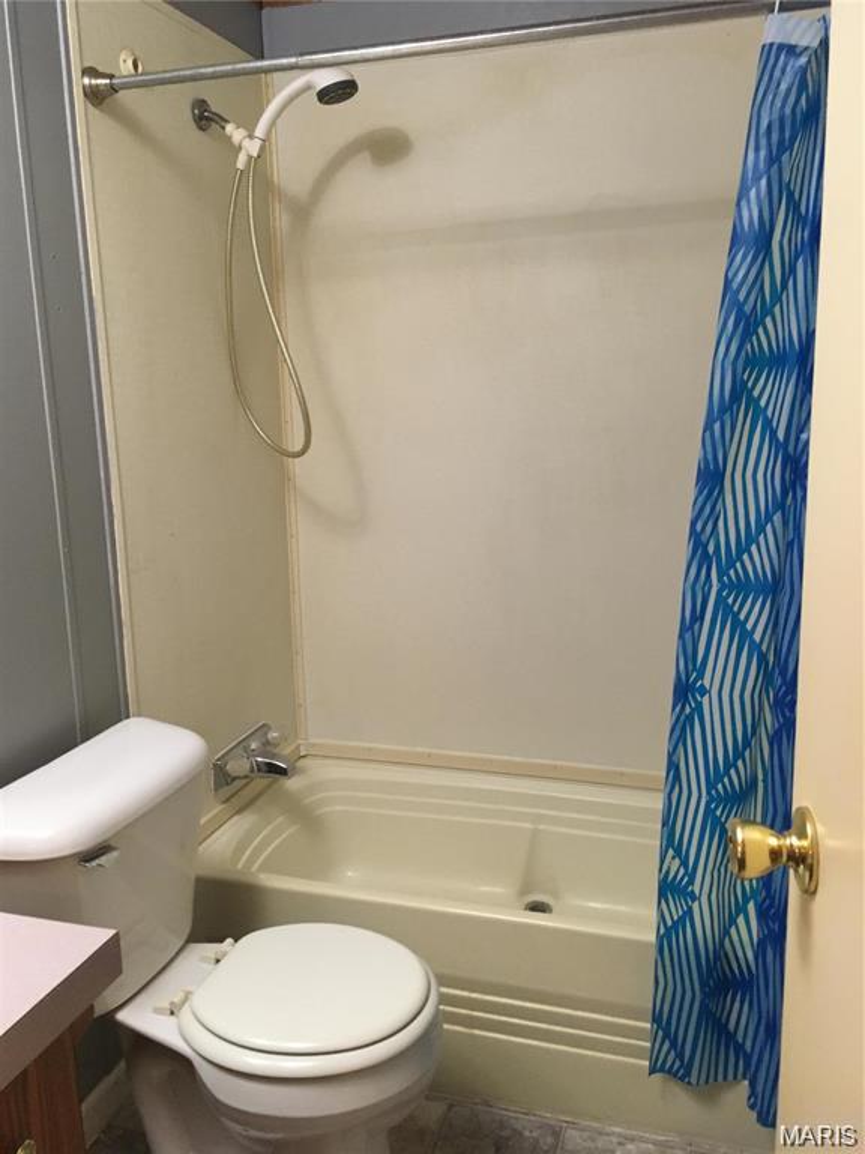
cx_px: 432
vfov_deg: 61.7
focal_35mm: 29
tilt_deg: -13.8
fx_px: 966
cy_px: 577
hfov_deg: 48.2
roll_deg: +2.2
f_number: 2.2
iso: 125
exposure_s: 1/30
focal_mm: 4.15
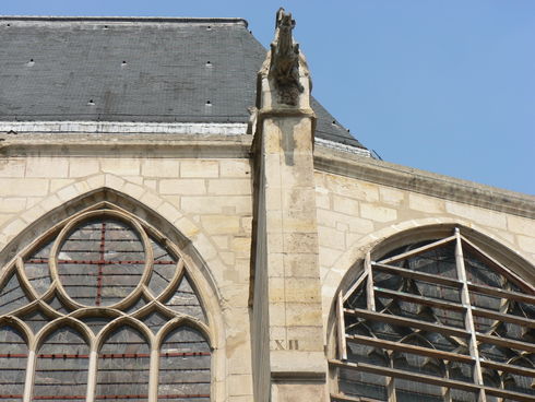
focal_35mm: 87
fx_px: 1345
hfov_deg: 22.5
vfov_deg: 17.0
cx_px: 268
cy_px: 201
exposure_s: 1/400
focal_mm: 14.9
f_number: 5.6
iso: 64
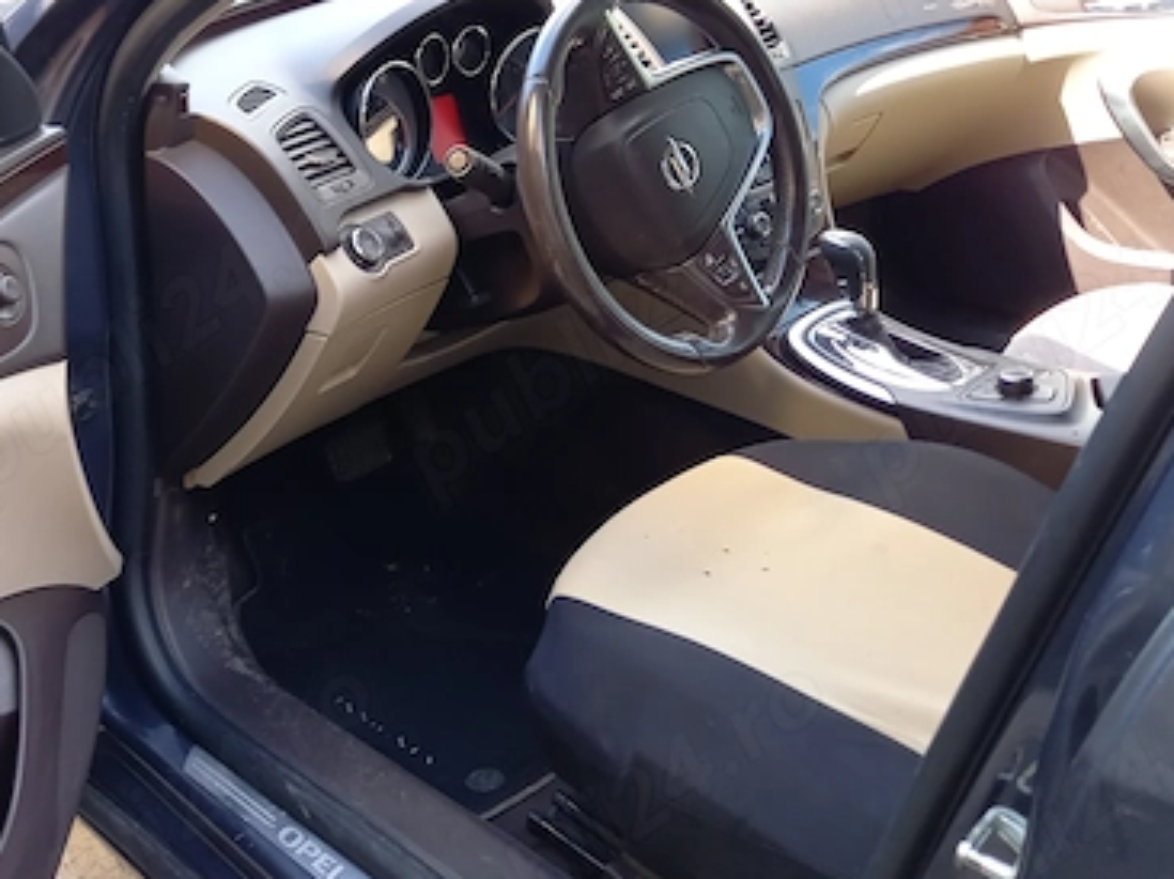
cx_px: 388
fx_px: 1390
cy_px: 369
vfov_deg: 35.0
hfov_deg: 45.1
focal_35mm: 41
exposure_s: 1/100
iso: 100
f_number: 1.8
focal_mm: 4.65
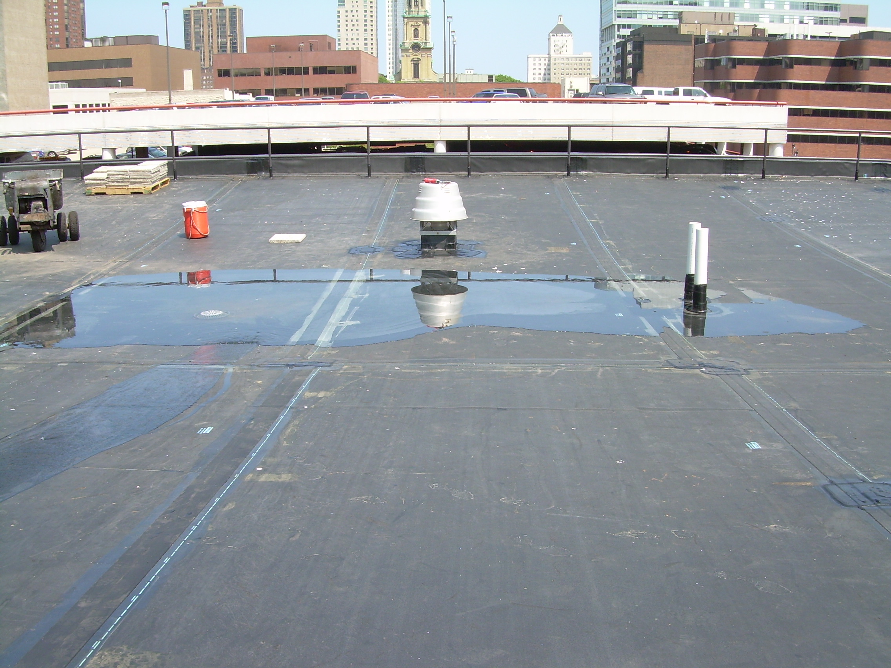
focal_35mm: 38
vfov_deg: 37.7
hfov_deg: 49.0
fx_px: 978
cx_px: 446
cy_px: 334
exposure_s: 1/273
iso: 50
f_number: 4.6
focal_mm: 6.3
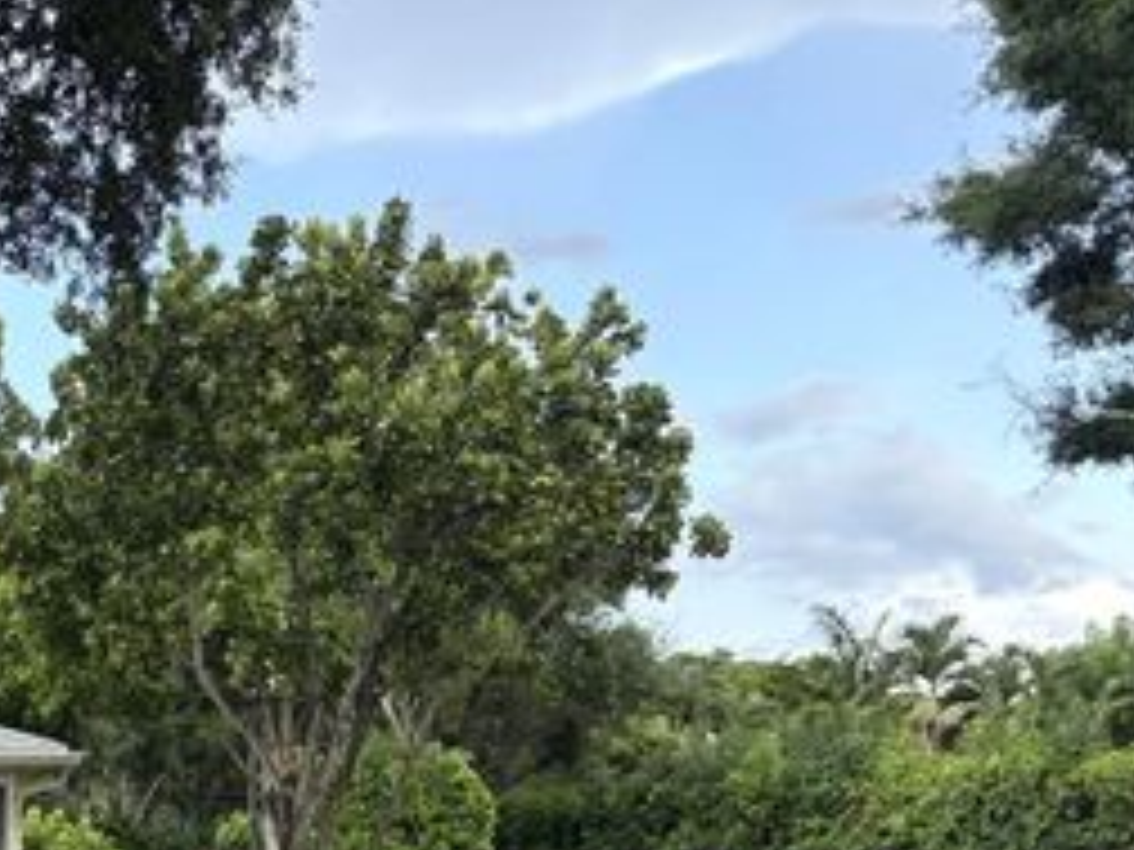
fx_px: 2162
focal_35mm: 66
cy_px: 989
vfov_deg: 20.9
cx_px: -256
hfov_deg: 26.0
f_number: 1.6
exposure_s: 1/242
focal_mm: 5.96
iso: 100
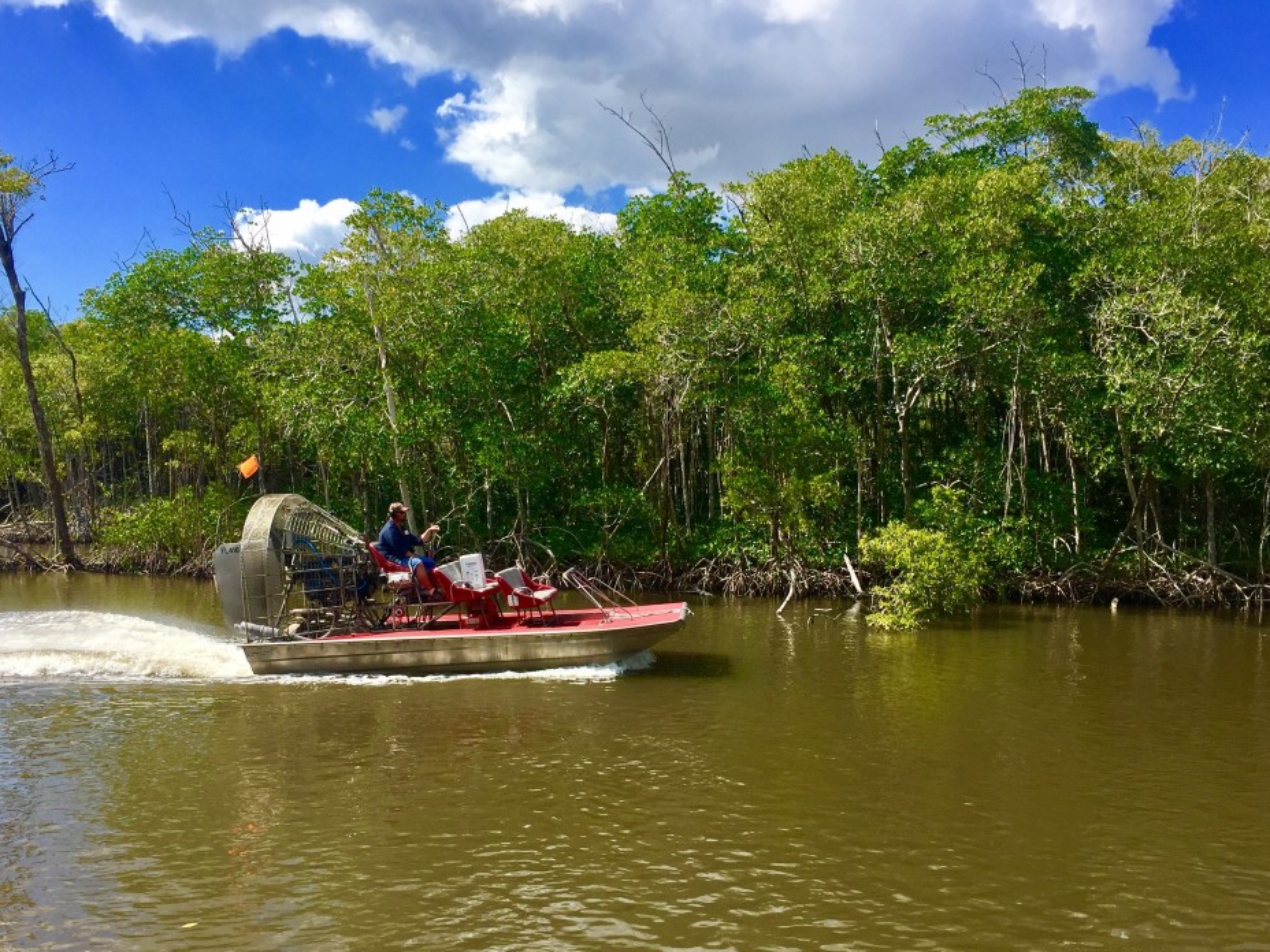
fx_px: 1174
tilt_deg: -1.7
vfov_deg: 44.1
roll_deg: -0.7
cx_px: 620
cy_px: 499
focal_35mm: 32
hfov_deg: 56.8
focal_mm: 4.15
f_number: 2.2
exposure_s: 1/1799
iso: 32
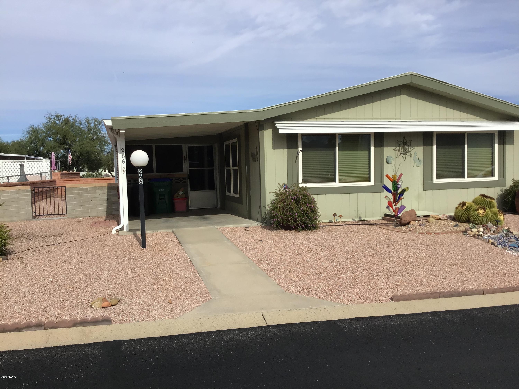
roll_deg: +0.9
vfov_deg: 45.4
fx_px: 465
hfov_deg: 58.4
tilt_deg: -5.1
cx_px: 260
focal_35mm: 31
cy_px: 194
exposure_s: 1/1894
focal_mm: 3.3
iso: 25
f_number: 2.4
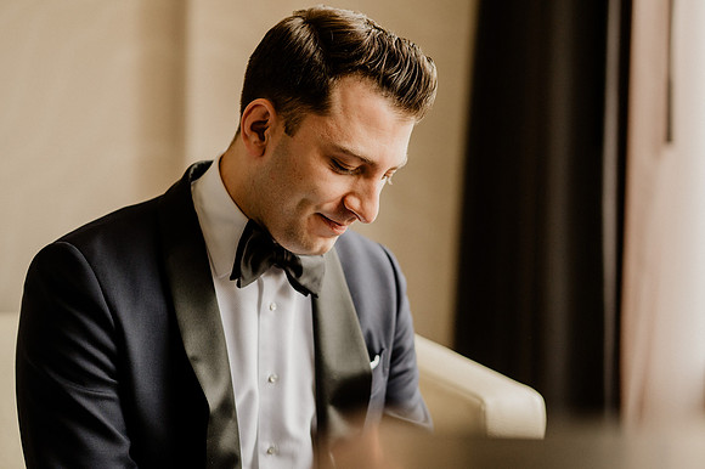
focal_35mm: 105
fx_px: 2055
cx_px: 352
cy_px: 234
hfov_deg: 19.5
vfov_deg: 13.0
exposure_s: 1/400
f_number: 2.5
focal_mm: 105
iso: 800
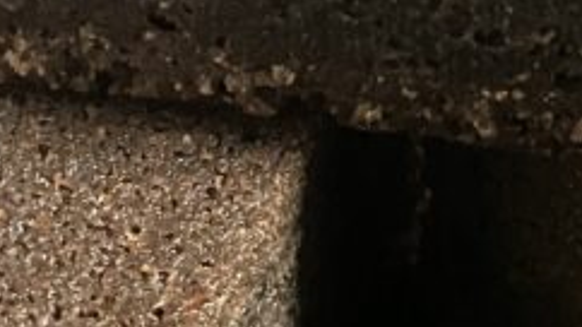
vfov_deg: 9.4
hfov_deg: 15.8
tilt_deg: -48.4
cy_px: 188
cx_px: 743
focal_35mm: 129
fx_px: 1990
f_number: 1.8
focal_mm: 3.99
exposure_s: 1/21
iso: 640
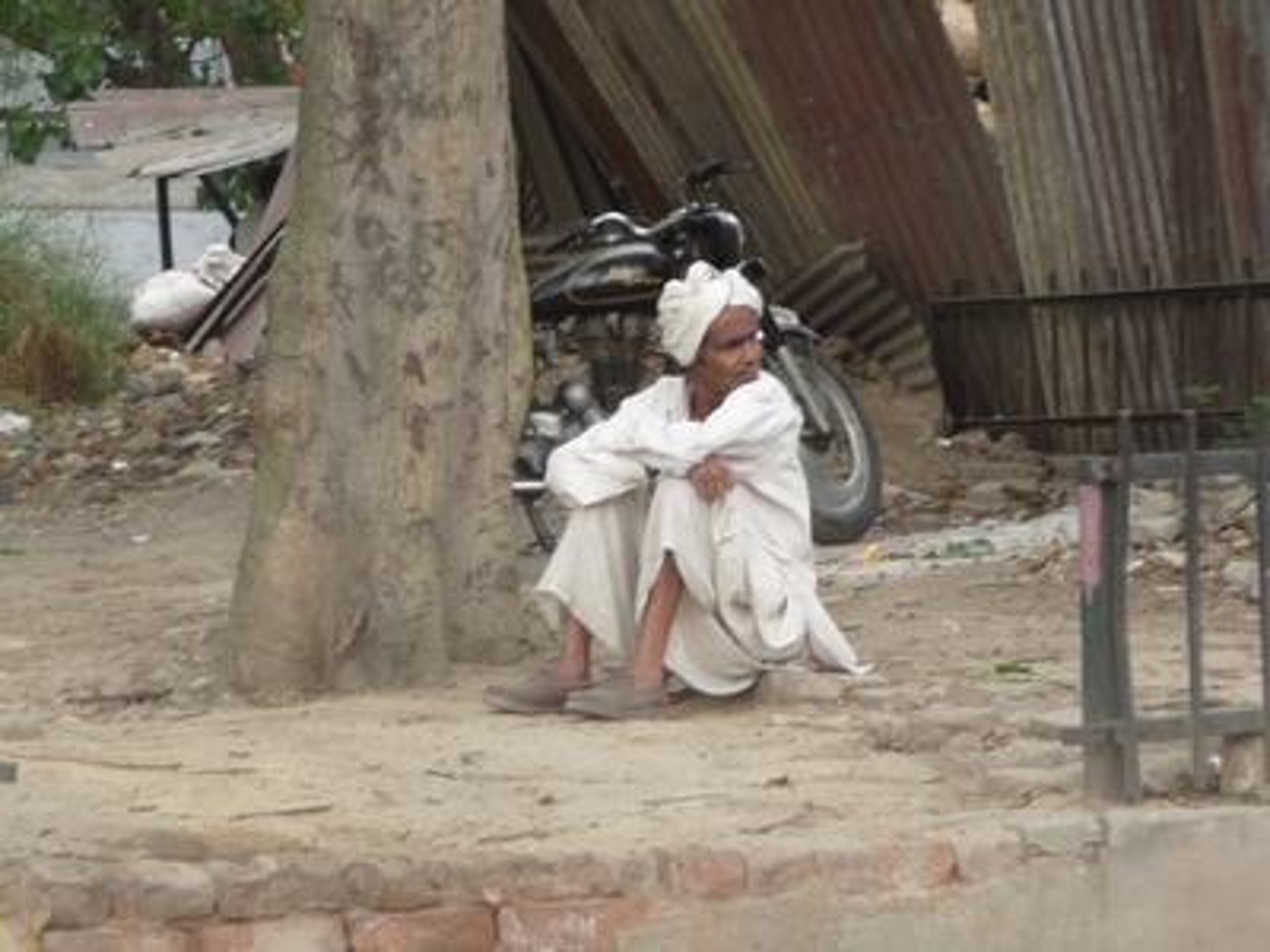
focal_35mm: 161
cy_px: 476
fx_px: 5907
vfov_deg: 9.2
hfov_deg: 12.3
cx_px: 635
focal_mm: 16.3
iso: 100
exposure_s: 1/80
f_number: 4.7
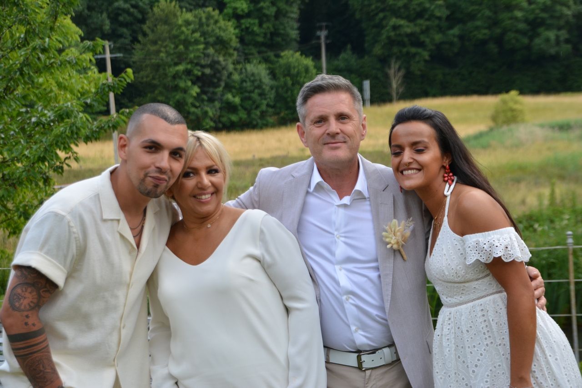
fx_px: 1746
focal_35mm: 108
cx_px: 291
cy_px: 194
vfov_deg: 12.7
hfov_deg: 18.9
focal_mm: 72
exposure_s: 1/250
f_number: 5.3
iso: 400
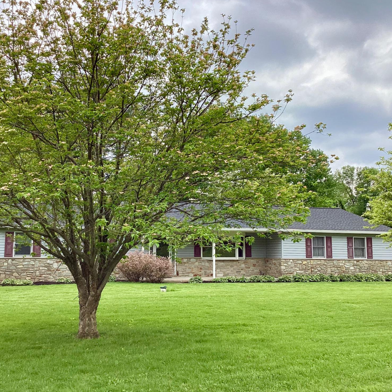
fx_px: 487
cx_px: 187
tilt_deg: +7.3
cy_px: 193
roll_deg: -0.5
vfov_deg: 43.9
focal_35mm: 38
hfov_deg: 43.8
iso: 25
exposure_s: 1/1045
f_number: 2.4
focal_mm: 3.3
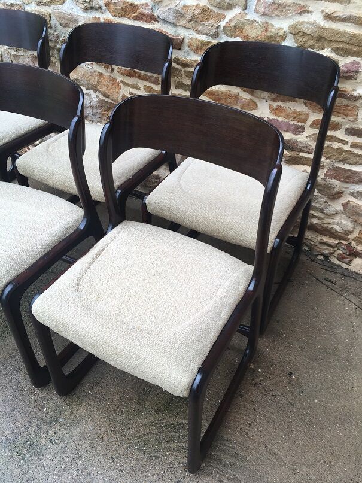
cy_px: 242
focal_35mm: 29
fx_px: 404
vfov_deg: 61.7
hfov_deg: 48.2
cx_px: 181
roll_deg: -0.5
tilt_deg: -42.6
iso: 25
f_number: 2.2
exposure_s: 1/110
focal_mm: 4.15
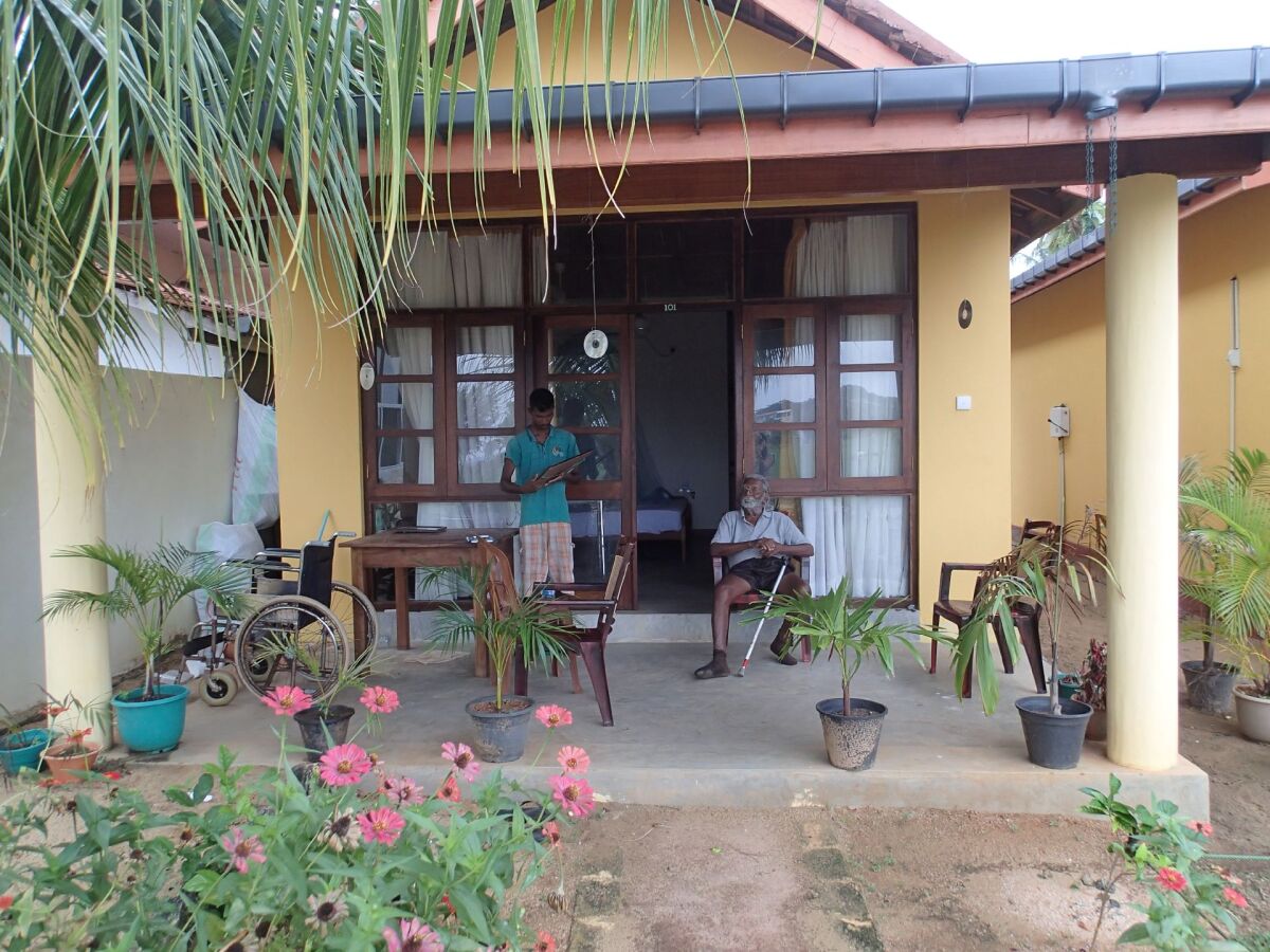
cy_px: 476
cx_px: 635
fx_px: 917
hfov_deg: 69.4
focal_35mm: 25
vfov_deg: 54.9
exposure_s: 1/80
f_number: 2.8
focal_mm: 4.5
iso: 100
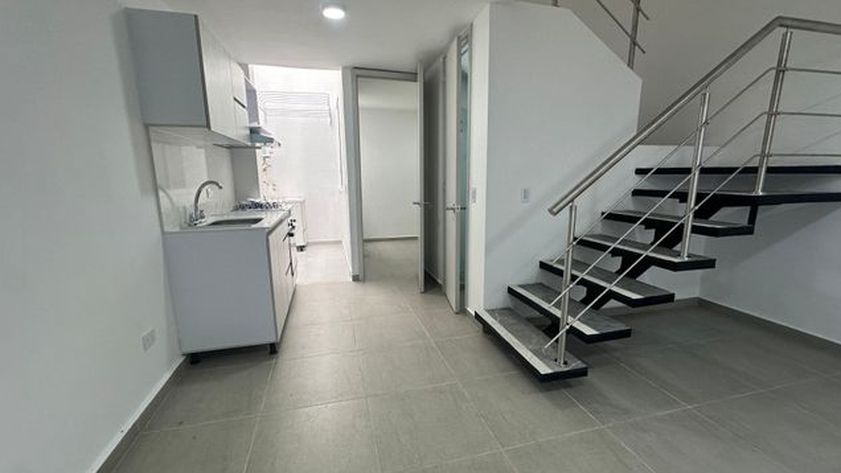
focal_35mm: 16
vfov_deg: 67.1
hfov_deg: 99.4
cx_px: 421
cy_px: 244
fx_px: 357
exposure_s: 1/120
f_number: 2.2
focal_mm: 2.22
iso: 160
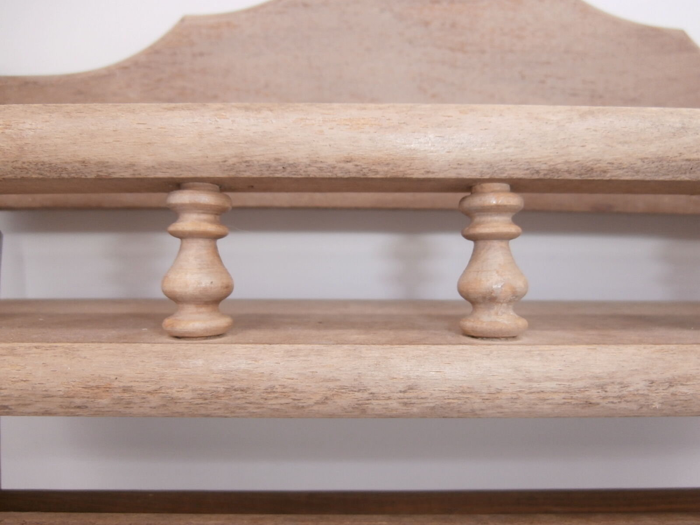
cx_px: 350
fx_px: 485
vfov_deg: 56.8
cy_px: 262
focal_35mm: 24
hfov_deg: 71.6
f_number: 3
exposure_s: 1/320
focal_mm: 4.2
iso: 100
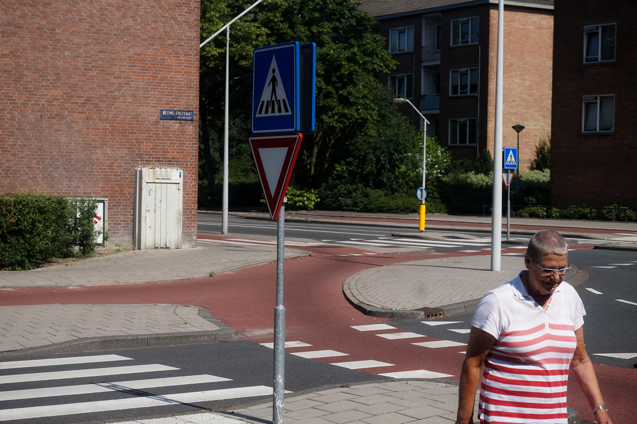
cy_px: 212
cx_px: 318
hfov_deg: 27.0
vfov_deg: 18.2
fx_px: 1326
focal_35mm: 75
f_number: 8
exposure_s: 1/400
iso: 100
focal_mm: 50
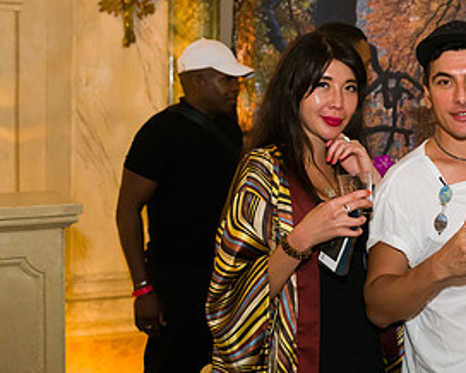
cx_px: 433
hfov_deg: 31.7
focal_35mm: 56
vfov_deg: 27.1
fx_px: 773
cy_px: 160
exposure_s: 1/125
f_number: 3.2
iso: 1600
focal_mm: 28
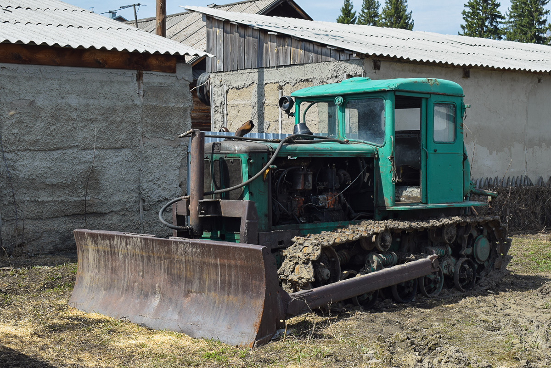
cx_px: 276
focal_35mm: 52
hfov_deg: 37.9
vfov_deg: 25.8
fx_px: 803
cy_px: 184
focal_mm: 35
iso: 200
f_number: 9
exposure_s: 1/320
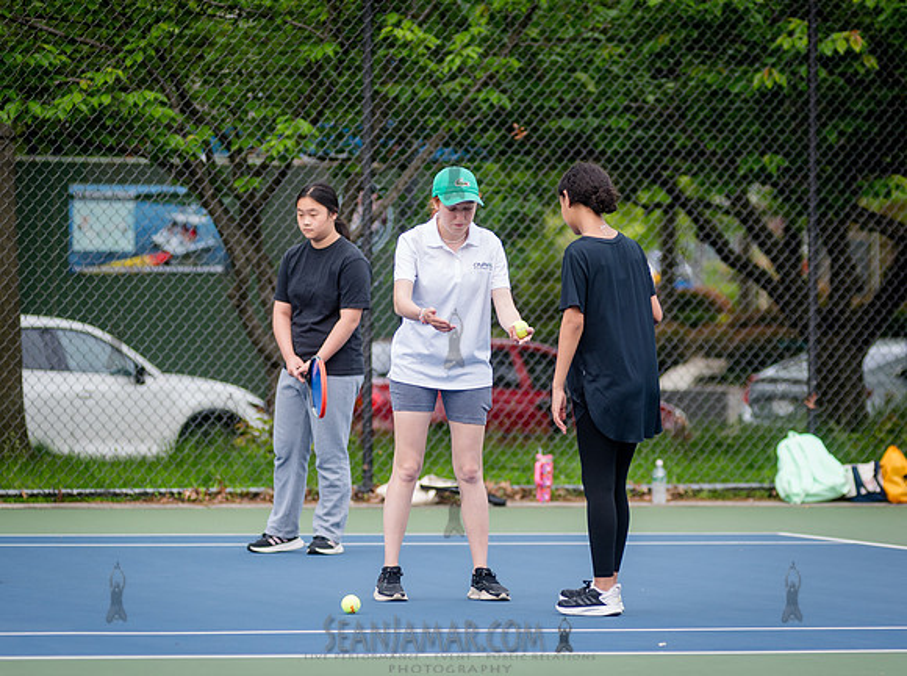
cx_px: 524
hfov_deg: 8.6
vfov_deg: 6.4
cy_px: 325
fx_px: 6038
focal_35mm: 231
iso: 200
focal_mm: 155
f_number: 3.5
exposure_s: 1/1000
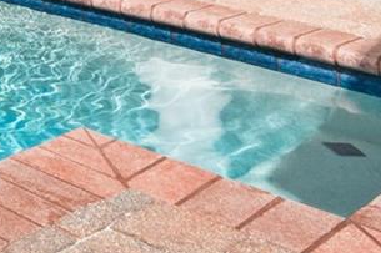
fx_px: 888
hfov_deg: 16.8
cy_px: -252
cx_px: -418
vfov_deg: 13.8
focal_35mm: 84
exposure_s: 1/30
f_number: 20
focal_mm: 16
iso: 320
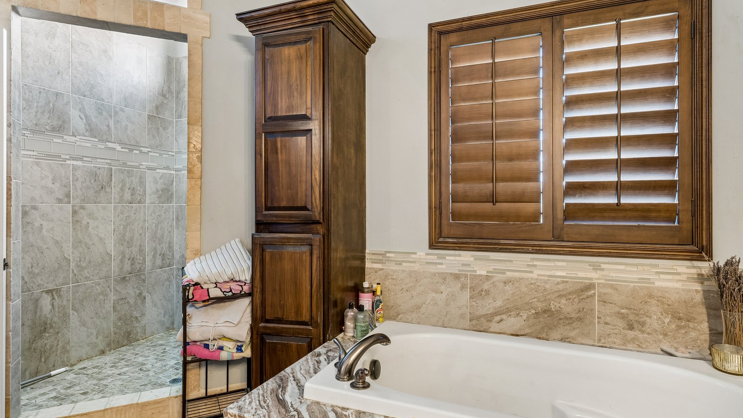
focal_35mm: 19
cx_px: 370
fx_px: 374
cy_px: 206
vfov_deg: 58.3
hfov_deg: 89.6
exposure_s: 1/5
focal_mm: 10
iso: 200
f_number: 8
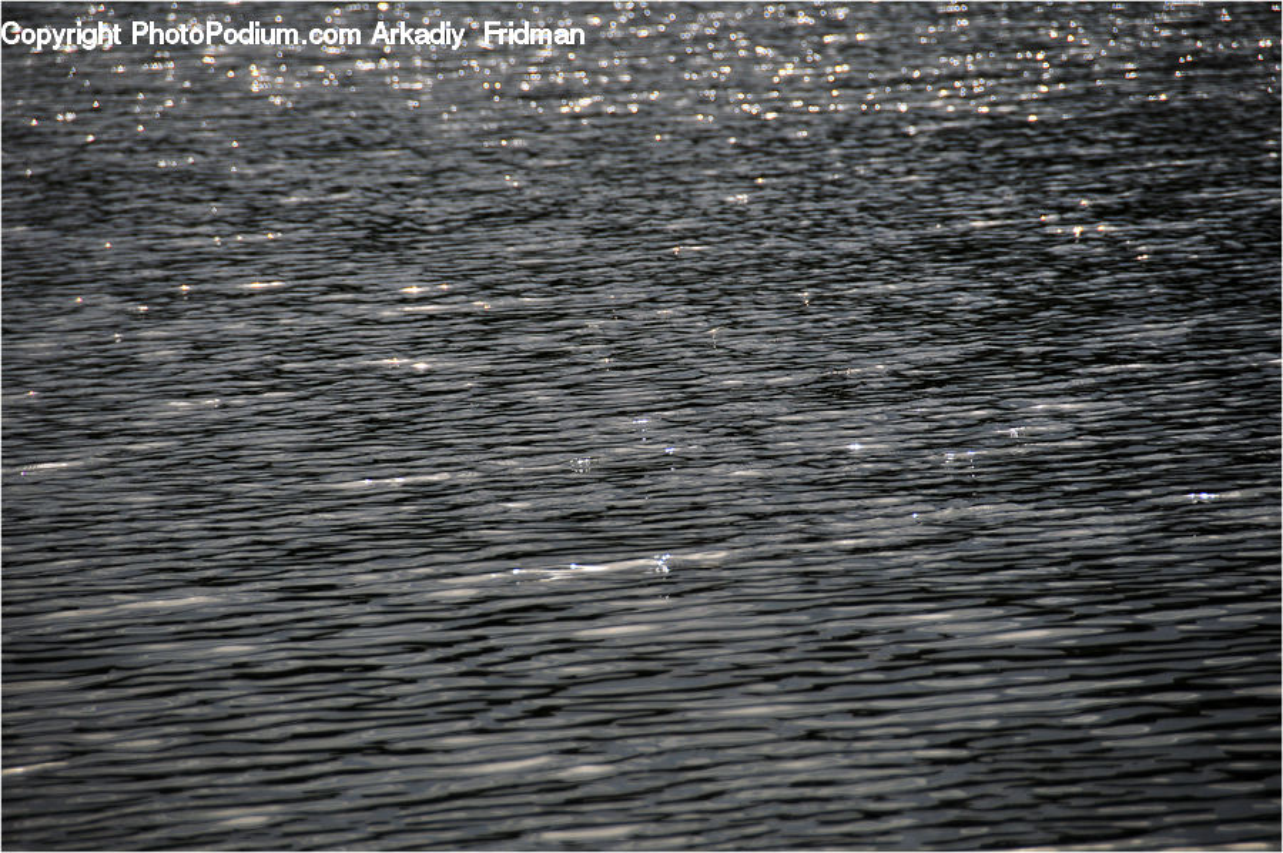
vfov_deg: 4.6
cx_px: 642
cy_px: 426
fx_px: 10680
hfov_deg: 6.9
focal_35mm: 300
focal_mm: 200
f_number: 5.6
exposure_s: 1/8000
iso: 200
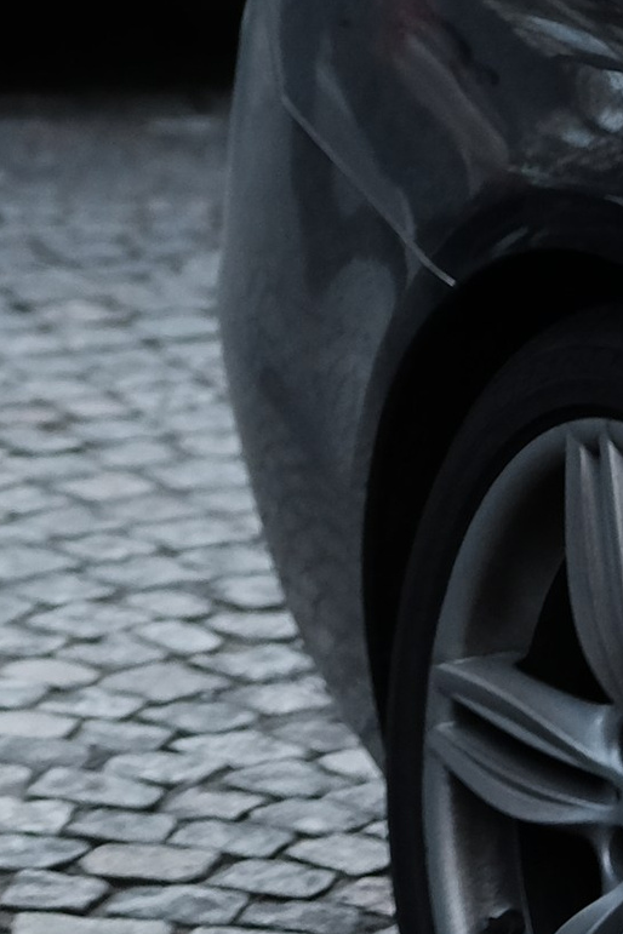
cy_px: -286
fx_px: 6852
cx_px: -419
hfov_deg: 5.1
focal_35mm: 264
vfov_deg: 7.7
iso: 800
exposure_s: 1/2500
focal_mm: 35
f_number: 2
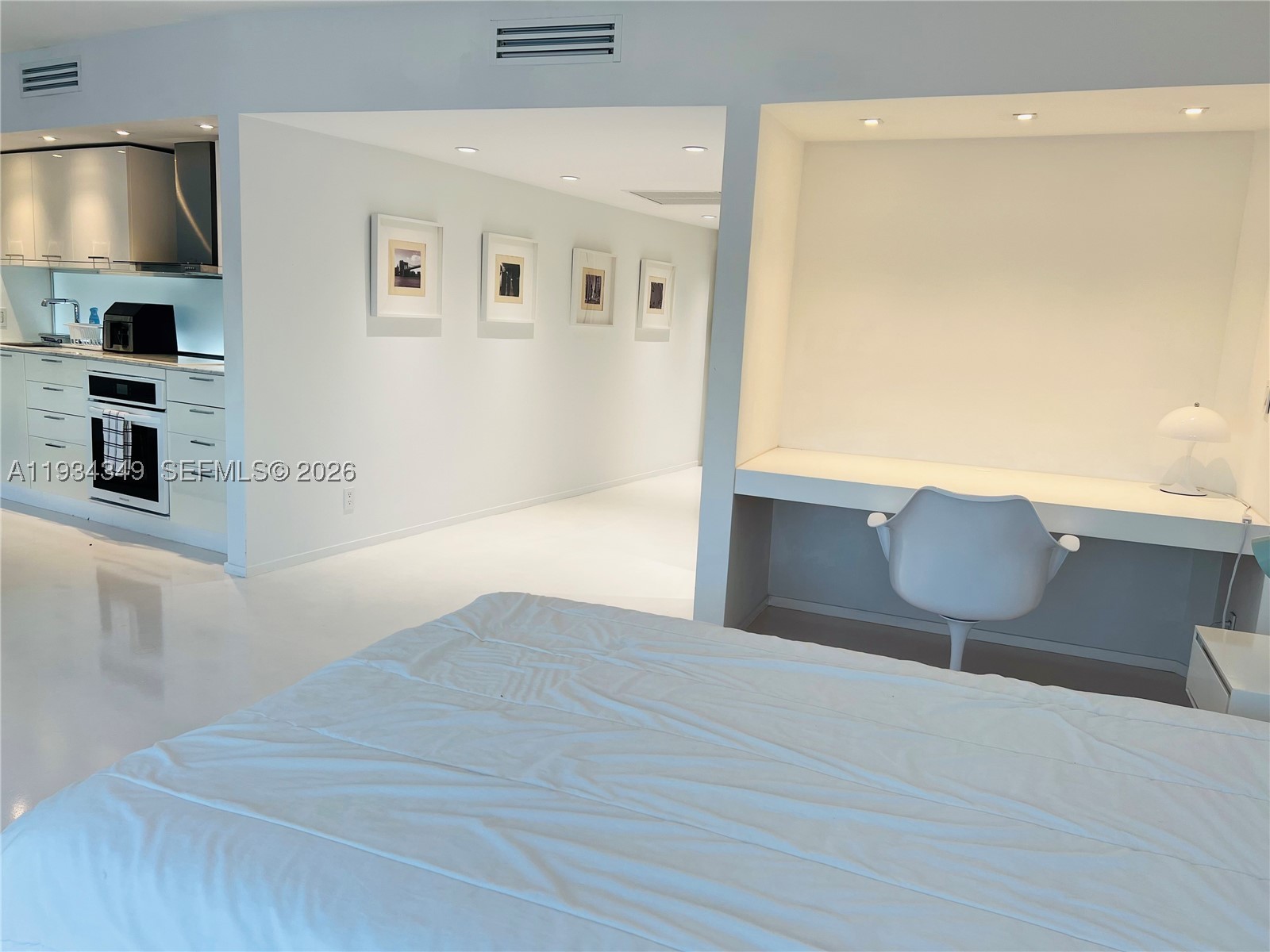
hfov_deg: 67.3
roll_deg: -2.4
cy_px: 476
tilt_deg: -9.5
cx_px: 635
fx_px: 954
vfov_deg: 53.1
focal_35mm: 26
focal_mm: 5.7
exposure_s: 1/244
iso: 40
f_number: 1.5
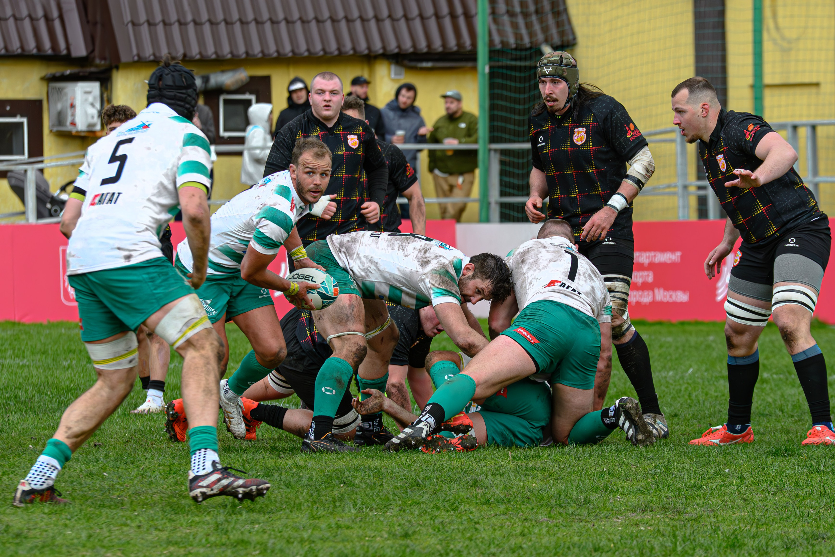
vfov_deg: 3.9
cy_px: 314
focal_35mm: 348
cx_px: 507
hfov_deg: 5.9
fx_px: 8083
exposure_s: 1/1000
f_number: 5.6
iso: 1000
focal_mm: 200
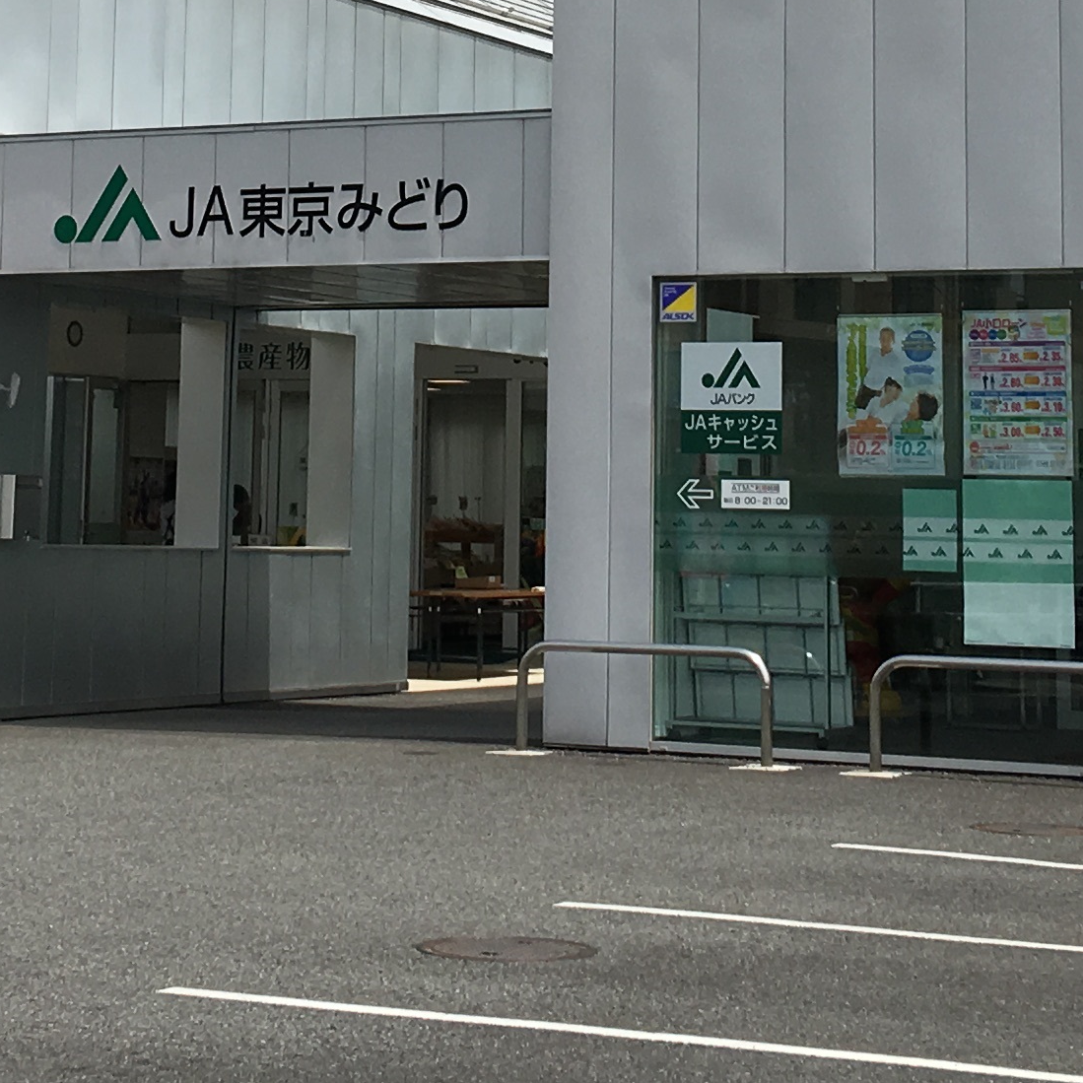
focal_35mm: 94
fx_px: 3327
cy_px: -27
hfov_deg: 18.5
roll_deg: -1.4
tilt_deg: +10.5
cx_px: 430
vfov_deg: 18.0
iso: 25
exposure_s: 1/1972
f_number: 2.2
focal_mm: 4.15
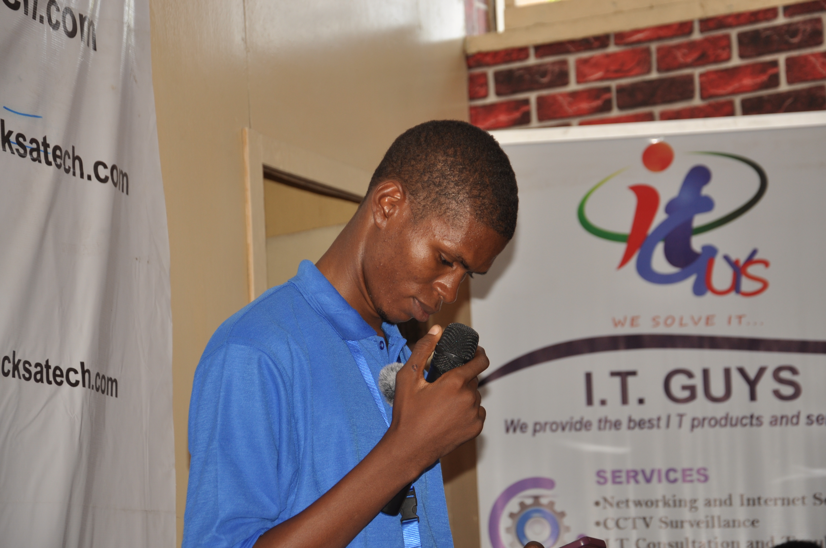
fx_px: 2750
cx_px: 413
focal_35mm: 120
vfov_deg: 11.4
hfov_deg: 17.1
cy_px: 274
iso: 200
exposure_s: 1/60
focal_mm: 80
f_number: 5.3
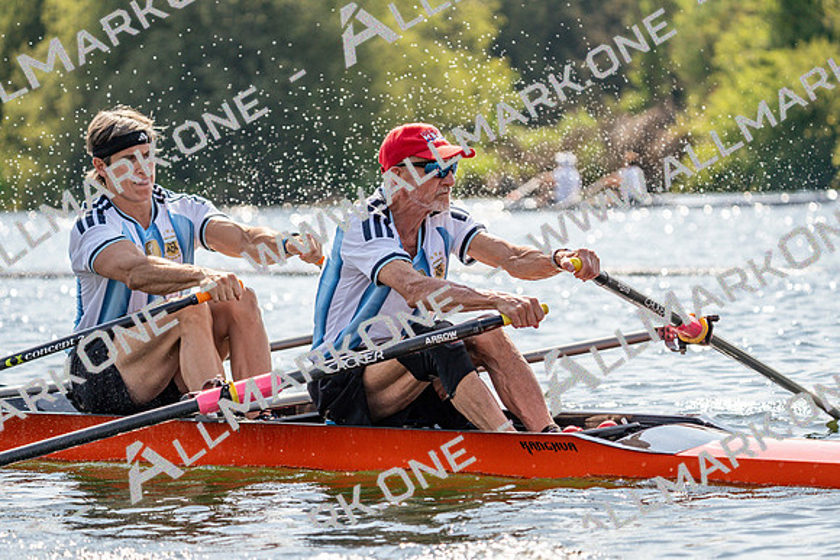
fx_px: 4668
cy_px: 280
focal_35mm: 200
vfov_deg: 6.9
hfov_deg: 10.3
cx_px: 420
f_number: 5.6
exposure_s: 1/1600
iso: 320
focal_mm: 200
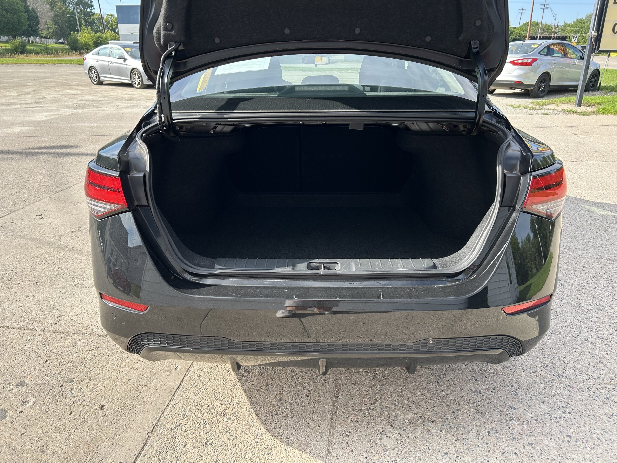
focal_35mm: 26
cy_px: 232
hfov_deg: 67.3
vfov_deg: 53.1
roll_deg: -0.5
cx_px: 308
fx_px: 463
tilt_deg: -20.7
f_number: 1.5
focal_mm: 5.7
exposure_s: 1/1009
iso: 50
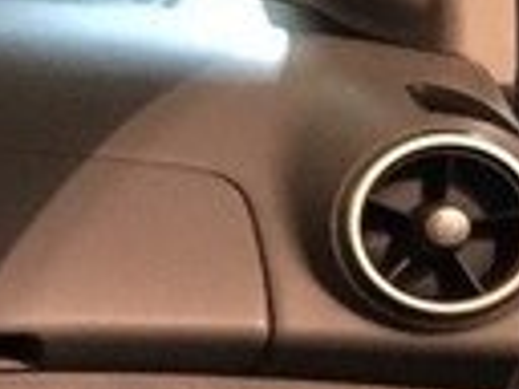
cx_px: -787
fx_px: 2234
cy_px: 415
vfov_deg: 9.9
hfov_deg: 10.9
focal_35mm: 149
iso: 500
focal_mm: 4.15
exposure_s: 1/17
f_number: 2.2
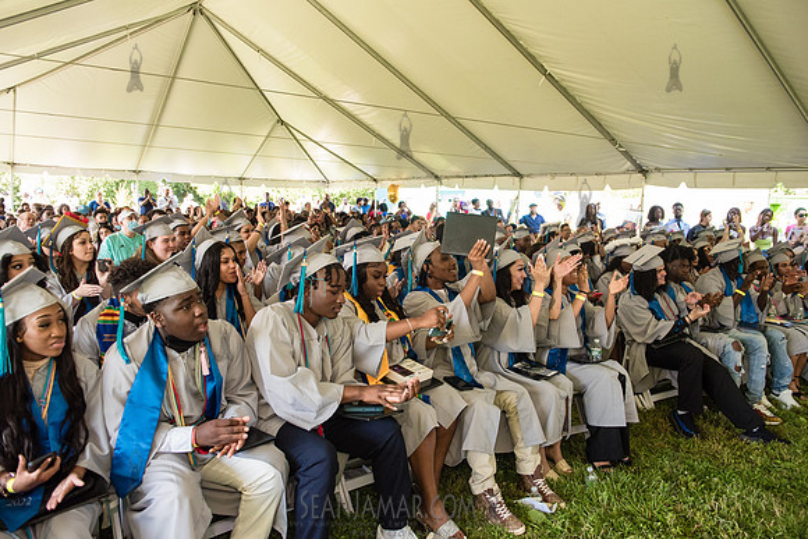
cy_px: 270
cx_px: 404
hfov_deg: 65.5
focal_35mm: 28
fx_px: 629
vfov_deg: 46.4
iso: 2500
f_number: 4
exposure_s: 1/800
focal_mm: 28
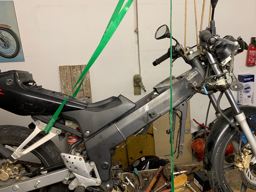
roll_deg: +2.3
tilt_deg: -16.7
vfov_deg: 45.4
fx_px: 229
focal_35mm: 31
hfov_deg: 58.0
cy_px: 98
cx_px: 151
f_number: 1.8
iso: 100
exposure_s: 1/50
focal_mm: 4.25
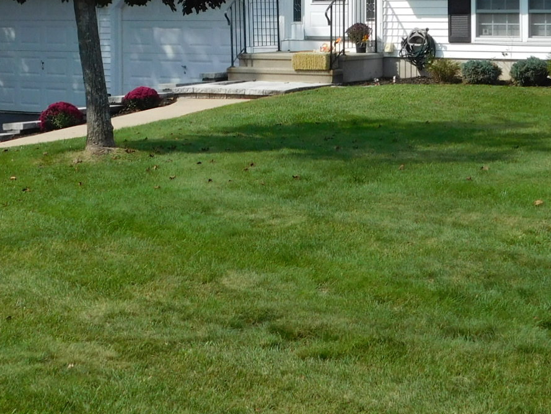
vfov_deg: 15.6
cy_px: -65
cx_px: 263
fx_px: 1465
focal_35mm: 92
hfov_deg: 21.3
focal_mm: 6.3
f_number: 3.5
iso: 125
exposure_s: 1/1250
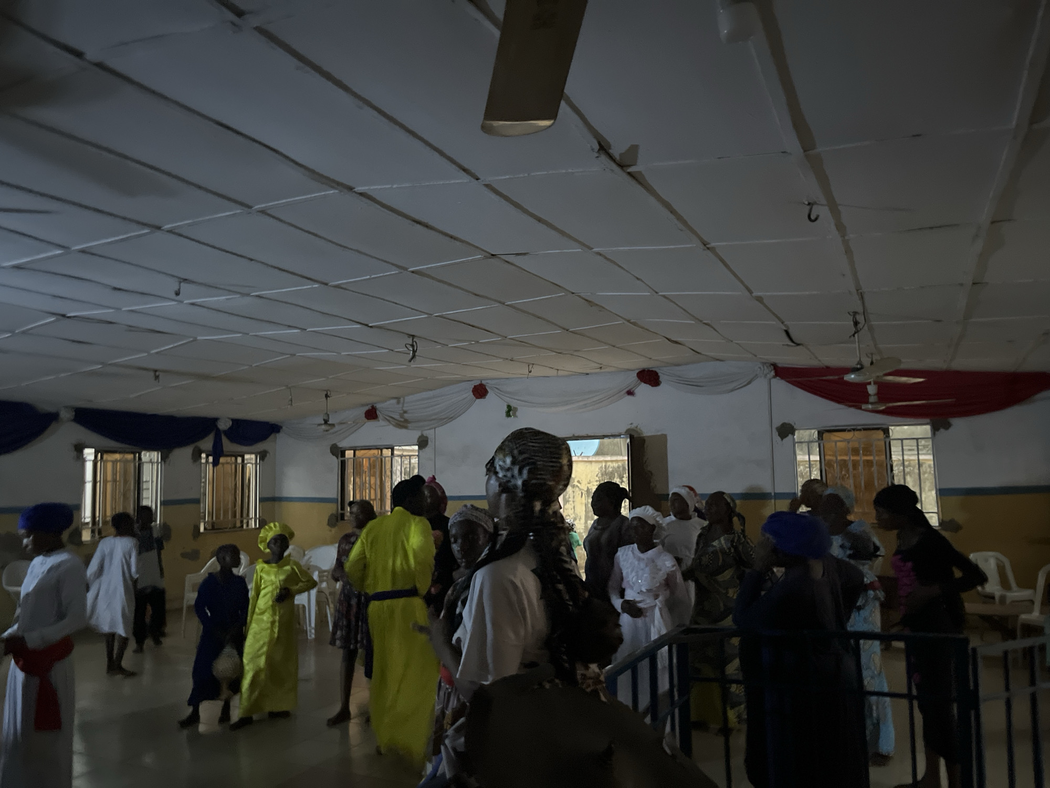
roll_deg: +1.0
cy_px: 394
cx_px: 525
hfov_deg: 67.3
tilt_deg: +4.4
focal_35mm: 26
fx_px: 789
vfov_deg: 53.1
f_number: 1.6
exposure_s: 1/15
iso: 1600
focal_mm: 5.1
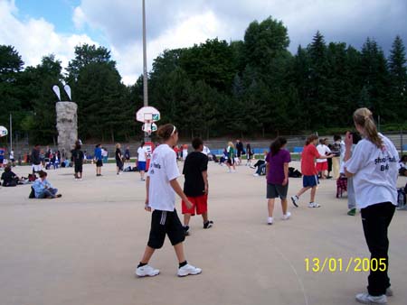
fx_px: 400
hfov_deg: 53.9
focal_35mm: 34
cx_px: 204
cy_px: 152
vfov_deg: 41.8
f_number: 5.1
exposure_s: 1/289
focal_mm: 5.6
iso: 80
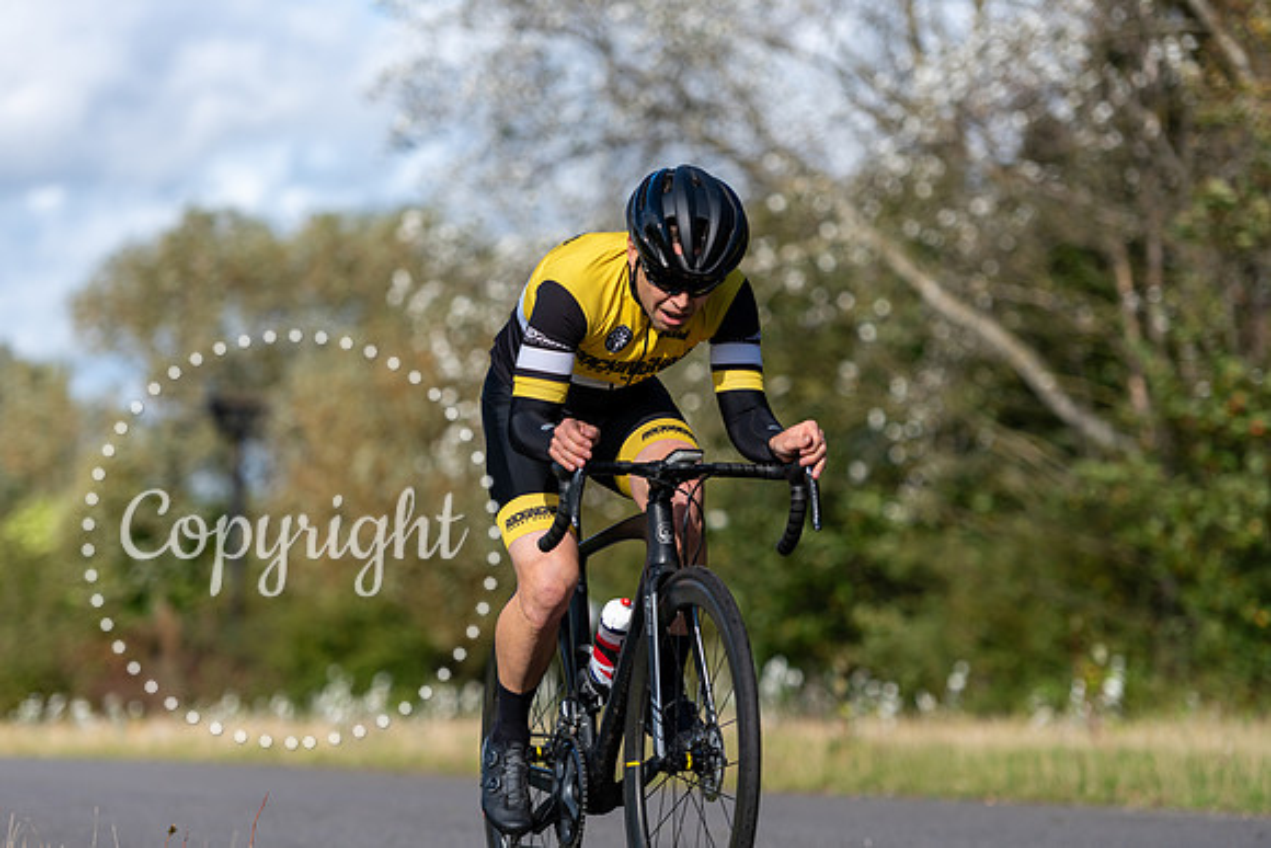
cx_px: 636
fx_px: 4414
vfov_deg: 11.0
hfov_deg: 16.4
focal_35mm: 125
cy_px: 424
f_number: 2.8
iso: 160
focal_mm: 125
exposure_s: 1/3200
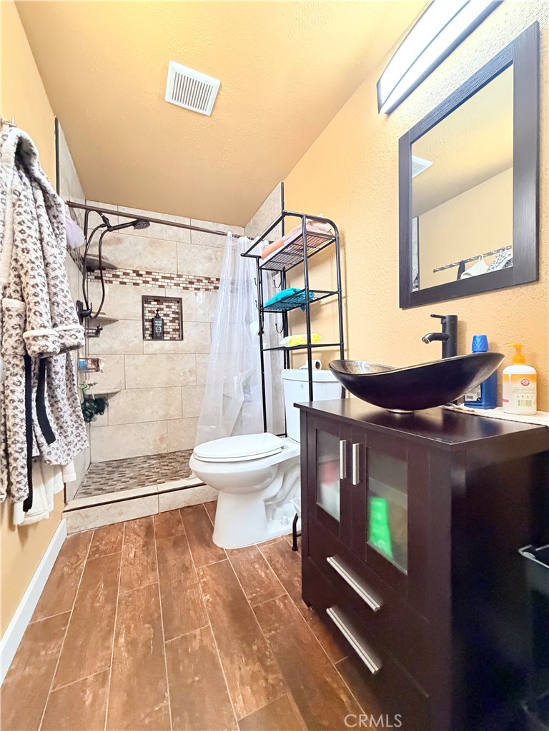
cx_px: 274
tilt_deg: -1.3
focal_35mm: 14
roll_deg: +0.1
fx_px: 296
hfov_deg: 85.7
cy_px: 366
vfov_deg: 102.1
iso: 640
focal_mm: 2.22
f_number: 2.2
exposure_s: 1/60
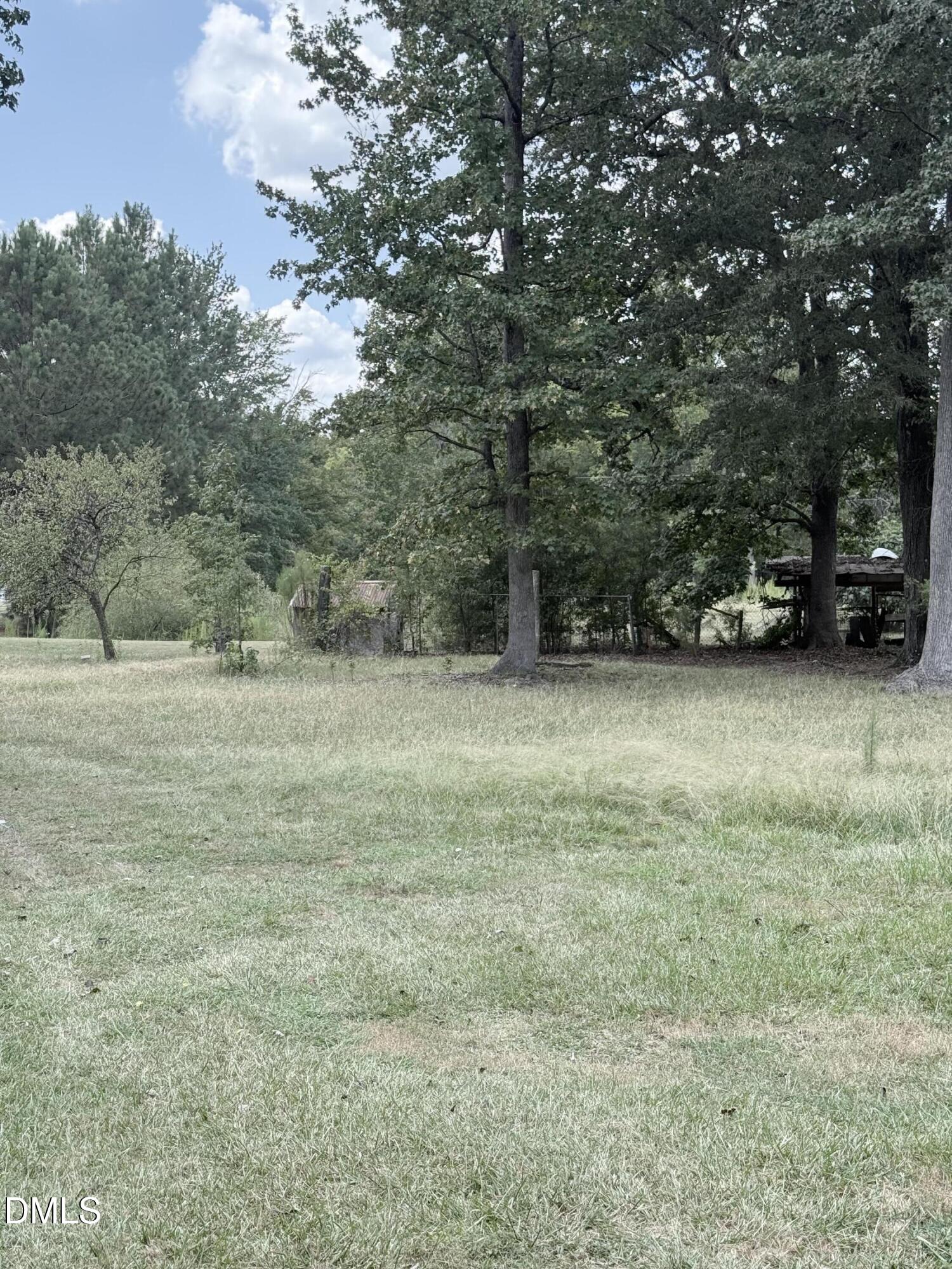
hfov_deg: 30.3
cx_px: 476
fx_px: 1760
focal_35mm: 48
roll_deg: +2.1
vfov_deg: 39.7
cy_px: 634
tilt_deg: +0.7
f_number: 1.78
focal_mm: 6.76
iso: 100
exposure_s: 1/1013
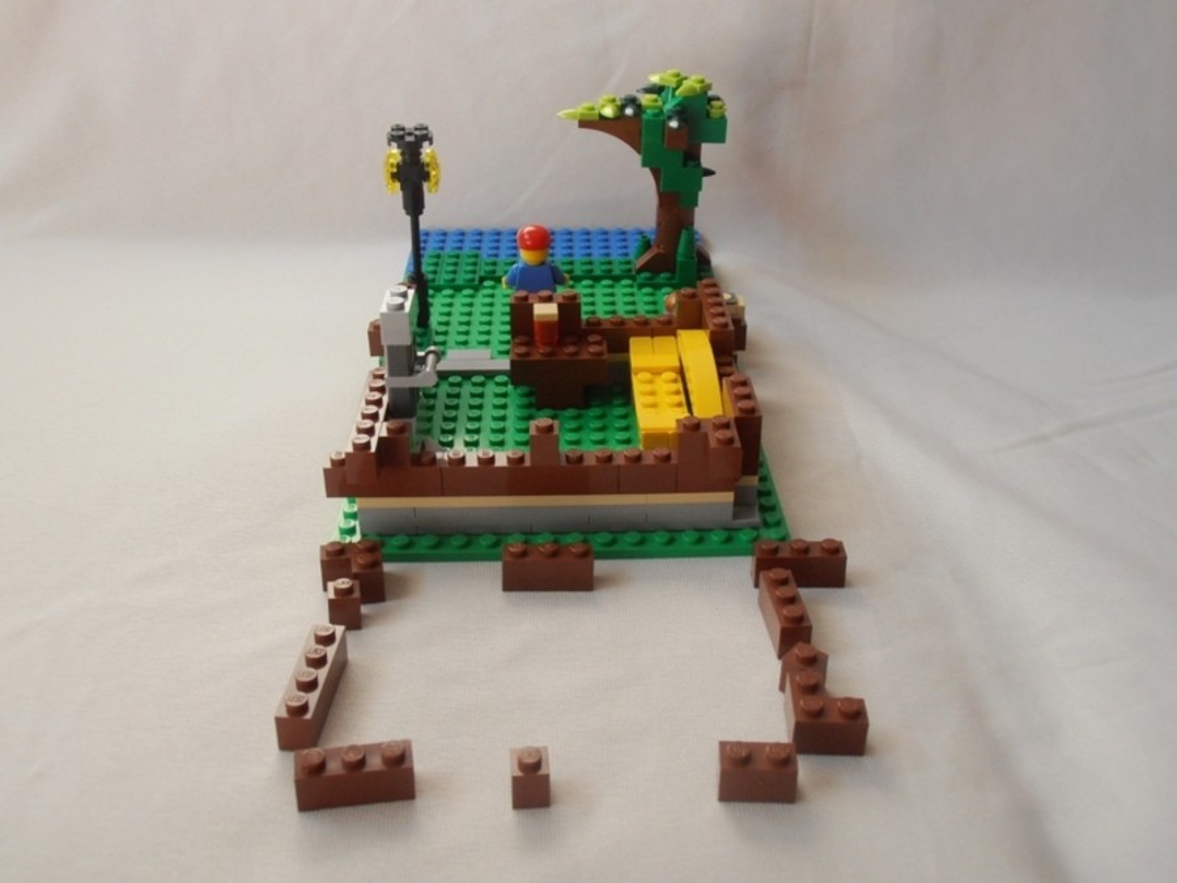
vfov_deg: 38.7
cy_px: 442
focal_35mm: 37
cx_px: 588
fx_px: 1258
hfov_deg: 50.1
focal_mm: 6.61
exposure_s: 1/60
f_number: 3.9
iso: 80
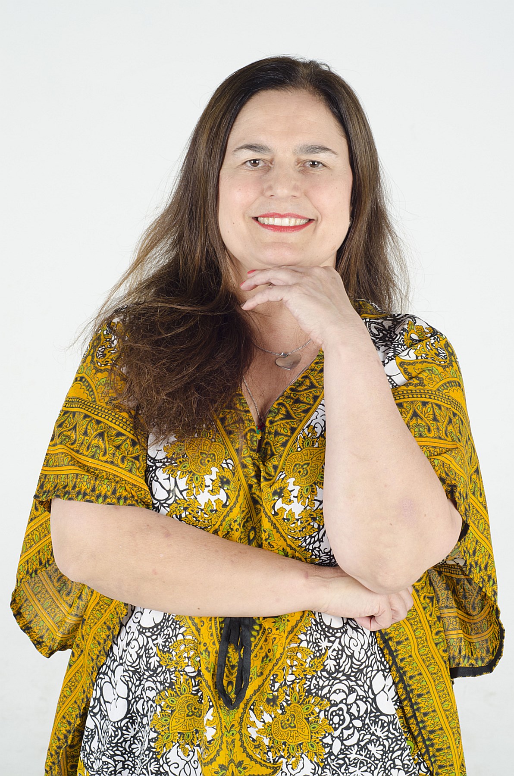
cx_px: 257
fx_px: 1614
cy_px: 388
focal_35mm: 75
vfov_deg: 27.0
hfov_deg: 18.1
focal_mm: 50
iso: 200
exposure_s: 1/125
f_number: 8
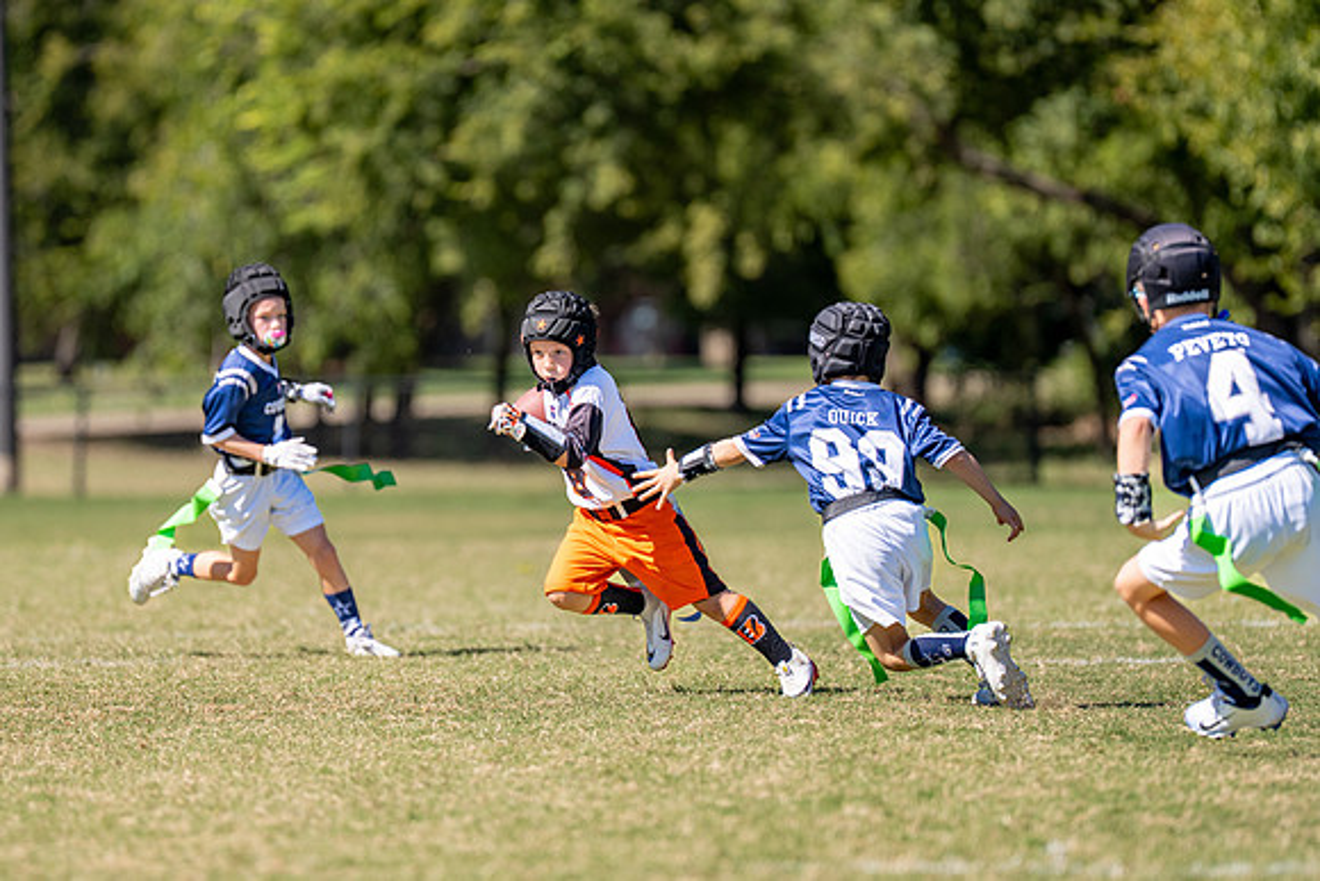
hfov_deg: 6.8
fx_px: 11155
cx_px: 555
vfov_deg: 4.5
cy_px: 433
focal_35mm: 304
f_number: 2.8
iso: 160
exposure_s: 1/2500
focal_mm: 200
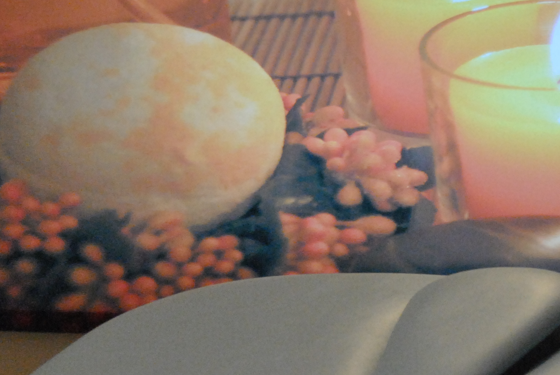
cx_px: 301
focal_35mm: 175
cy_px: 370
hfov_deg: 11.7
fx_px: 2730
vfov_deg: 7.8
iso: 1250
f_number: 5.3
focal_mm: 45
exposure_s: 1/30
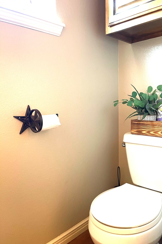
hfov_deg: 46.2
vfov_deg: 65.5
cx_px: 93
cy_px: 122
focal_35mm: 28
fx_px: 189
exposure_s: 1/40
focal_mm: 4.2
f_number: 1.6
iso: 500
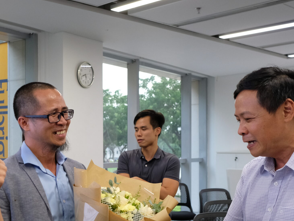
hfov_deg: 32.5
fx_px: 501
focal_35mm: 59
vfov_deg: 24.7
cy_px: 150
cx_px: 109
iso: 1600
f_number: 4
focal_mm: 23
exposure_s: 1/125
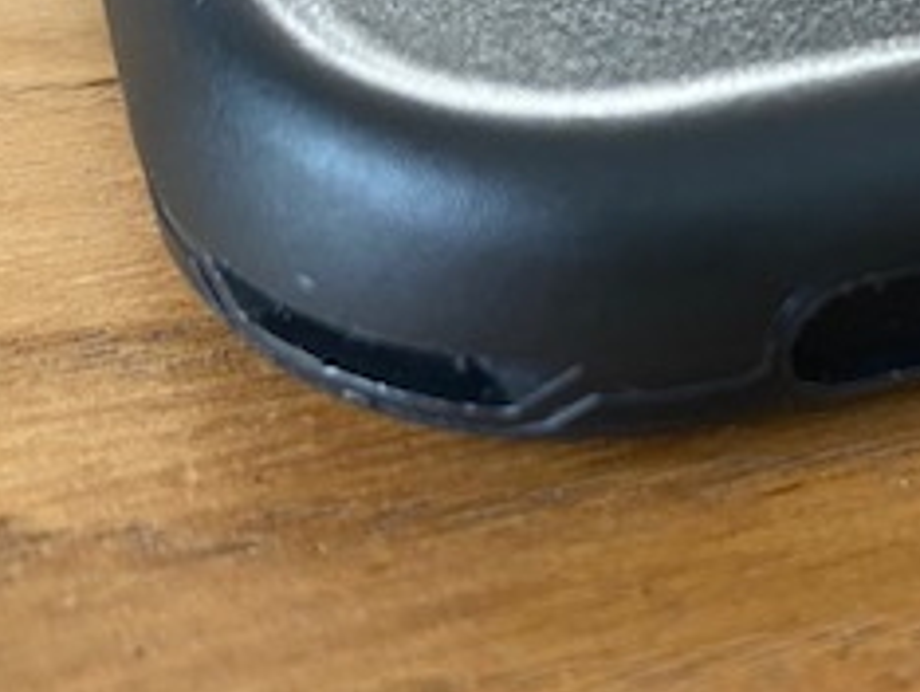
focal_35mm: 71
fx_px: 1889
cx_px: 920
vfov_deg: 20.6
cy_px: 204
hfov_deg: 26.0
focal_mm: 4.25
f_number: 1.8
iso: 250
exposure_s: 1/60
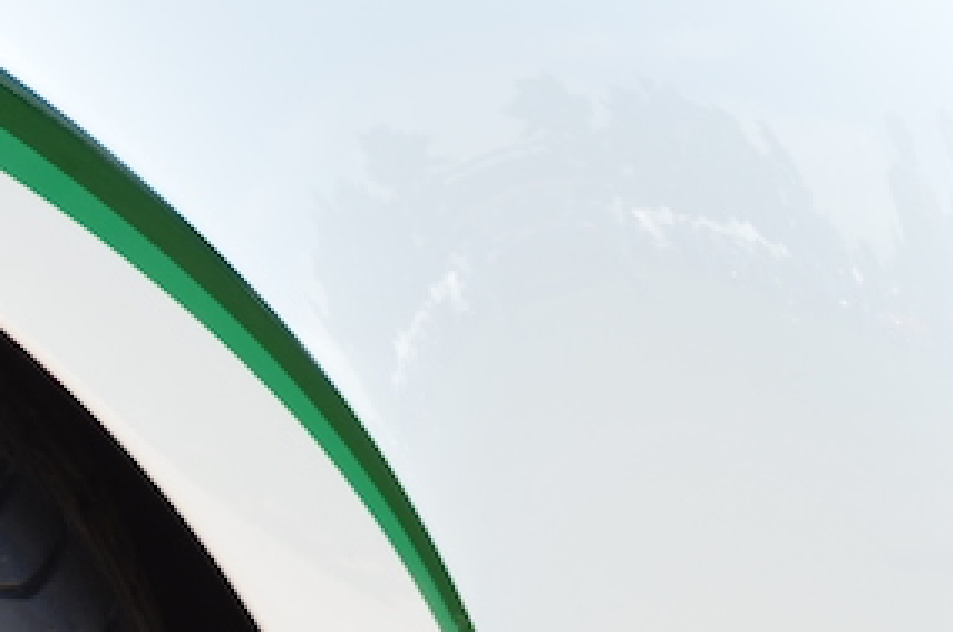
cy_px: 769
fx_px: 4625
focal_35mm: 175
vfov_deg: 7.7
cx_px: -956
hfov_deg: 10.7
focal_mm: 26
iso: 200
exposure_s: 1/200
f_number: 7.1
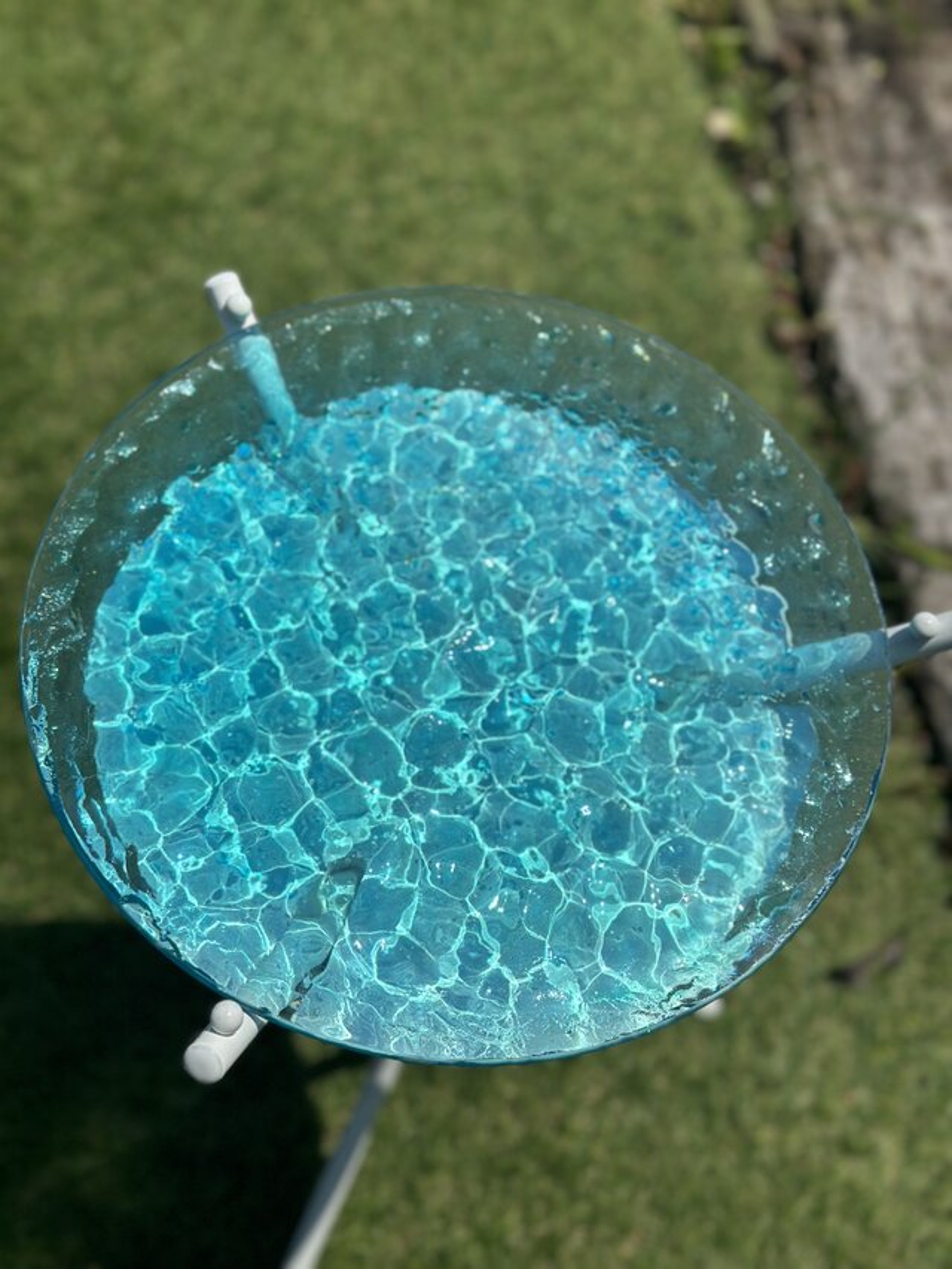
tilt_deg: -62.8
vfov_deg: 39.7
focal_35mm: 48
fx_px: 1760
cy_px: 634
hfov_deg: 30.3
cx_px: 476
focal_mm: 6.86
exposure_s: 1/18868
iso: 64
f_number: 1.78
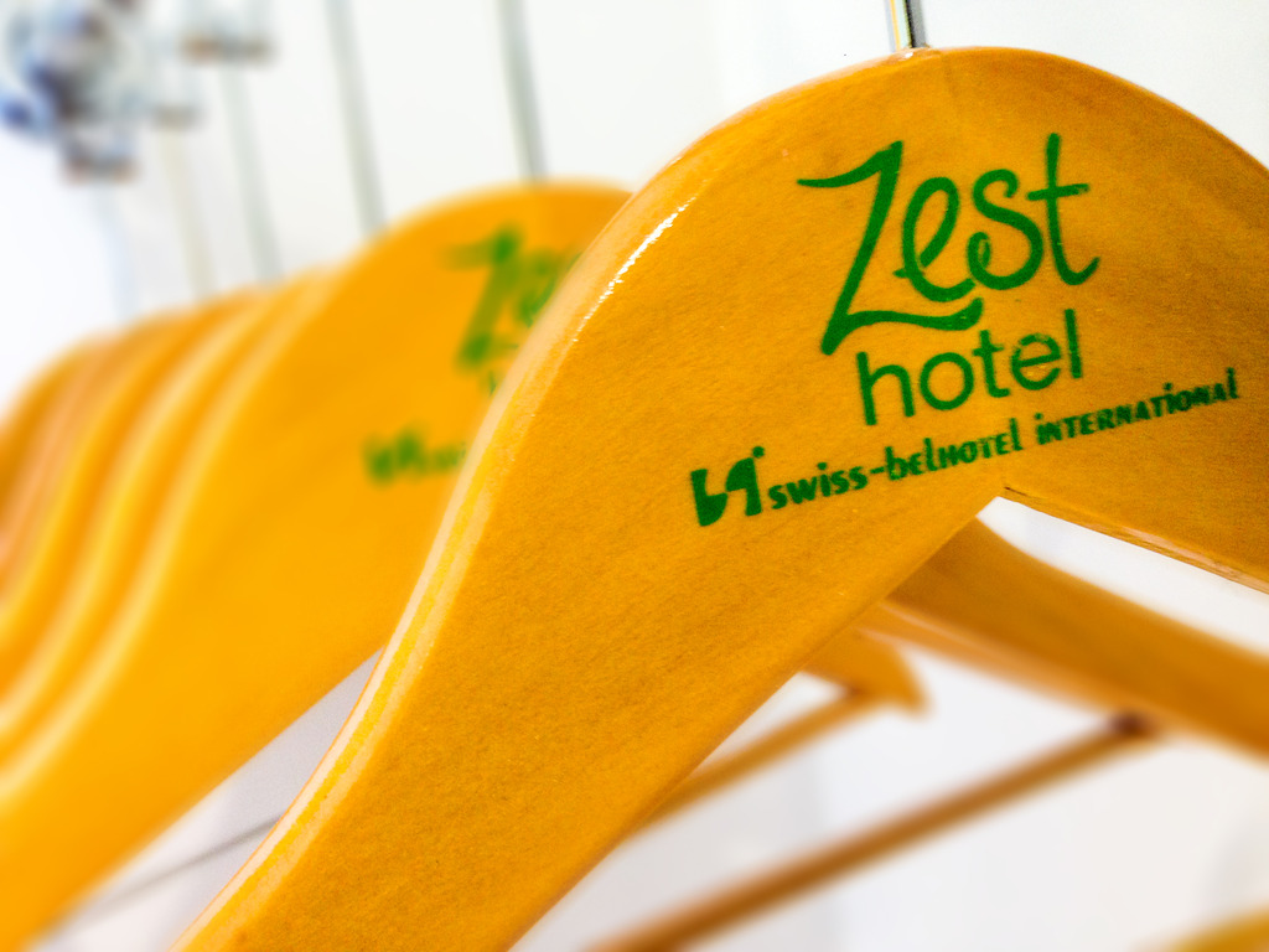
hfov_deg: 55.4
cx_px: 634
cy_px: 476
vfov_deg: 42.9
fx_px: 1210
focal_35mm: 33
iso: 125
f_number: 2.4
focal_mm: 4.12
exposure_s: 1/20
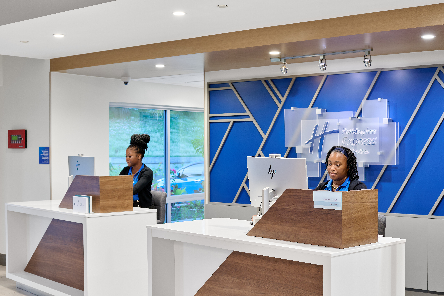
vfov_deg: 27.0
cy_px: 148
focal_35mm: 50
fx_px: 617
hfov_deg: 39.6
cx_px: 222
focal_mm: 50
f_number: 5
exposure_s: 1/5
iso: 200
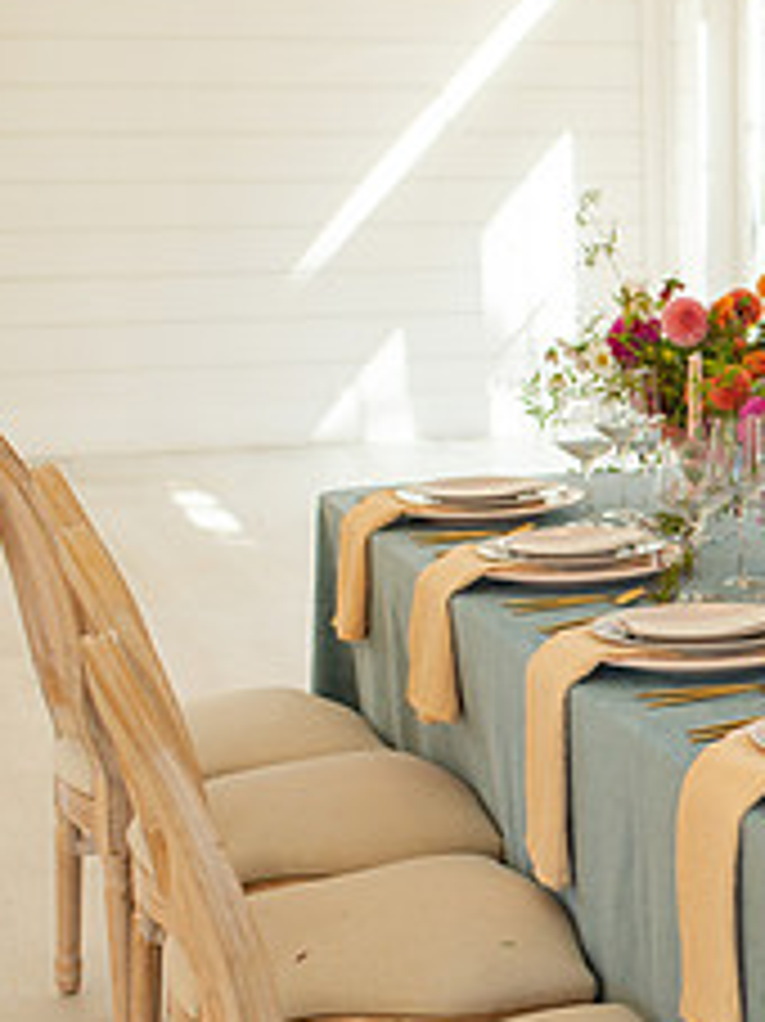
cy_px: 765
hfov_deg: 16.1
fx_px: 2536
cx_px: 1035
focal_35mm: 86
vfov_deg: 22.6
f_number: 3.2
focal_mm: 35
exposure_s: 1/250
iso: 220
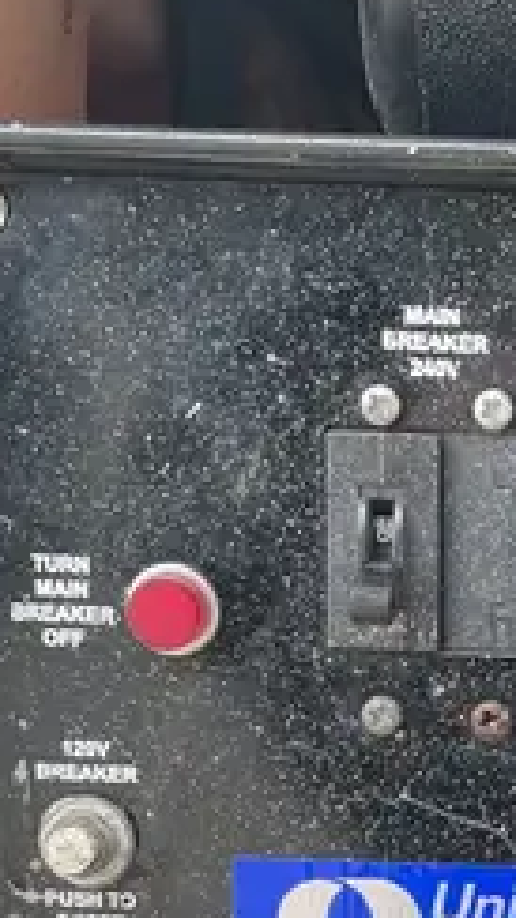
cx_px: 719
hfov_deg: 13.5
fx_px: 2070
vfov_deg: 24.3
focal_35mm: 85
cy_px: 826
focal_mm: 4.2
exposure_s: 1/121
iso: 50
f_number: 1.6
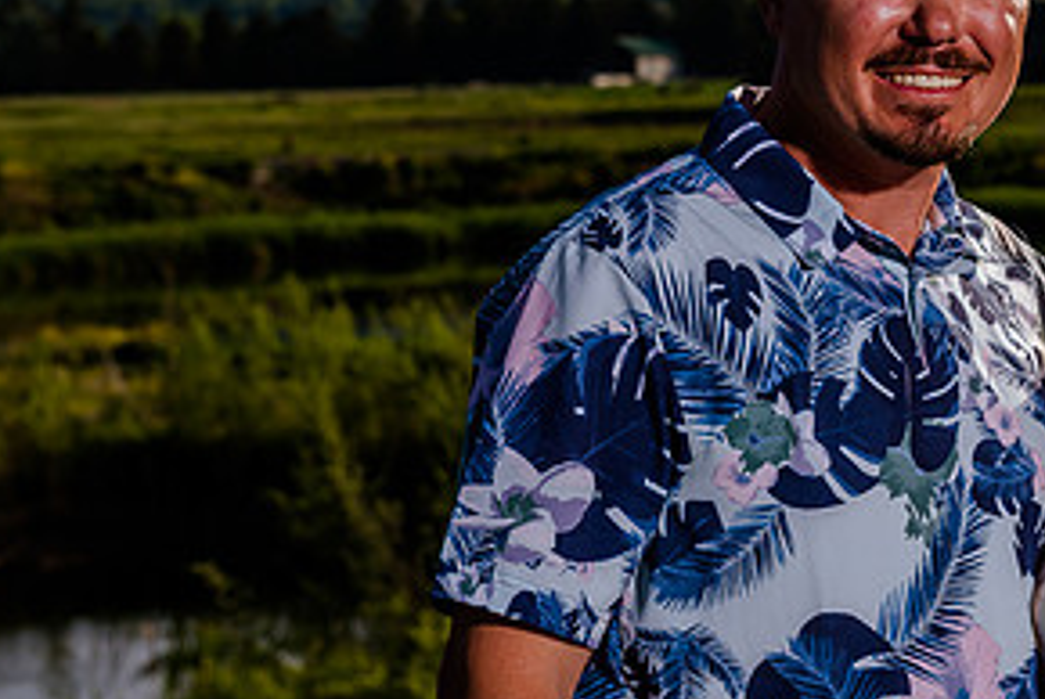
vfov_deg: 9.0
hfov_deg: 13.3
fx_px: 4446
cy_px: 225
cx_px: 995
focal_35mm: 153
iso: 160
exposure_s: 1/400
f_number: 8
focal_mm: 70
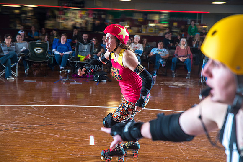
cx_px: 122
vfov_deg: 20.0
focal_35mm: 68
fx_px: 459
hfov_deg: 29.6
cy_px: 81
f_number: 5.6
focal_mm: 68
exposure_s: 1/160
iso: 800
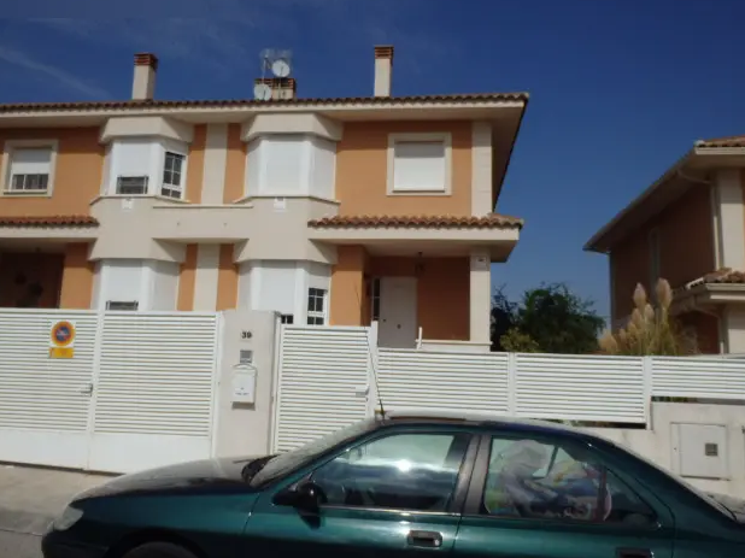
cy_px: 271
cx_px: 365
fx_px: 624
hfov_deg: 61.7
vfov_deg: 48.2
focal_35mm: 29
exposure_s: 1/500
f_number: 11
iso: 125
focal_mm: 5
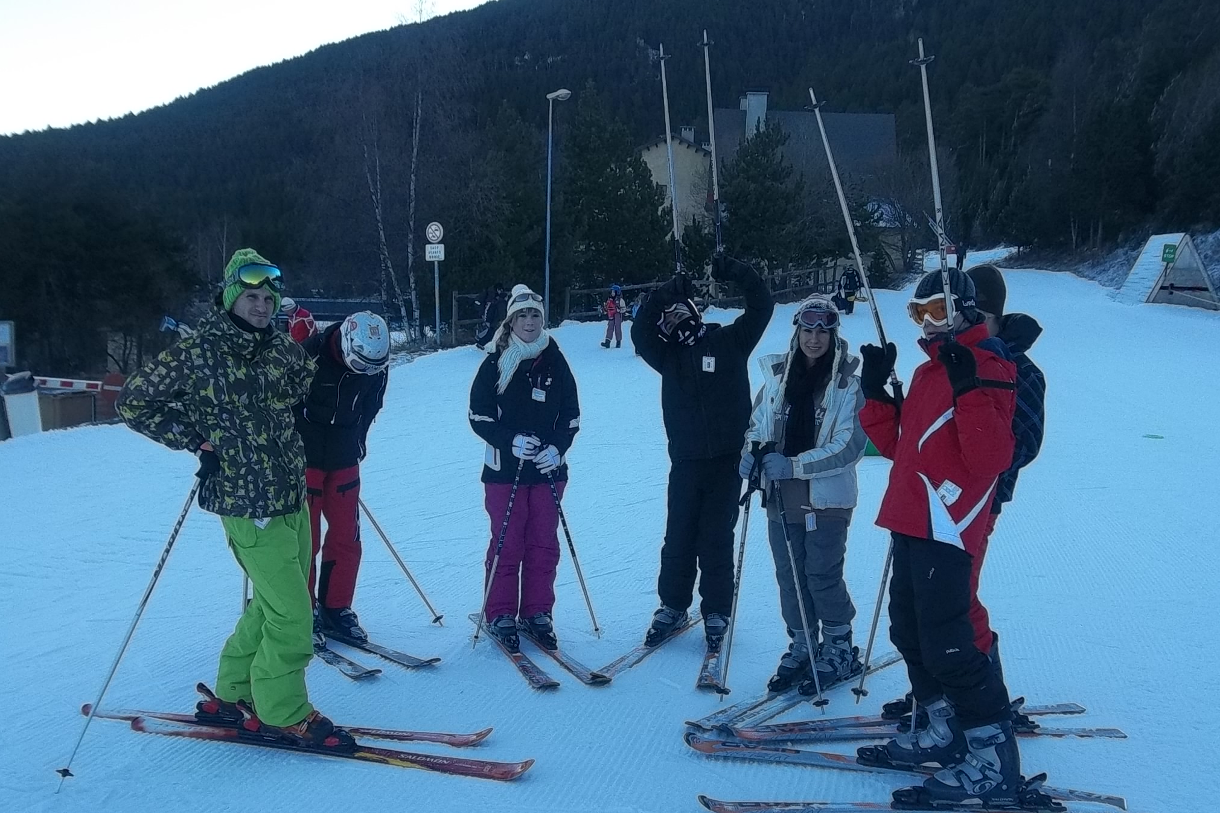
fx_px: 1321
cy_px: 435
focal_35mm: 39
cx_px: 613
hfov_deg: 49.6
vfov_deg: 34.2
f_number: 4
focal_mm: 6.6
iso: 80
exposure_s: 1/200
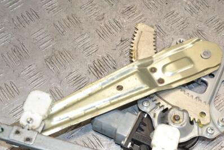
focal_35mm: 68
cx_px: 133
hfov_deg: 29.6
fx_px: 423
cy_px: 100
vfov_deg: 20.0
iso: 800
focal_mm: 30
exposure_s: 1/200
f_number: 5.6
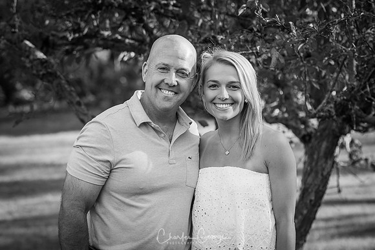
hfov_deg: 13.4
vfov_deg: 9.0
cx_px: 188
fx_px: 1594
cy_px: 125
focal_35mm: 153
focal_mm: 102
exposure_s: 1/400
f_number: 4
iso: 400
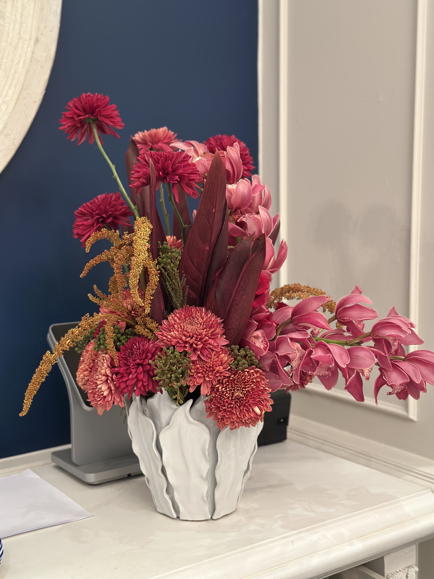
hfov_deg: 30.3
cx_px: 217
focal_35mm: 48
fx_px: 802
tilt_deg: -6.9
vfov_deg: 39.7
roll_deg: +0.5
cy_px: 290
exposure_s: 1/50
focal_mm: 6.86
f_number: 1.78
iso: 250
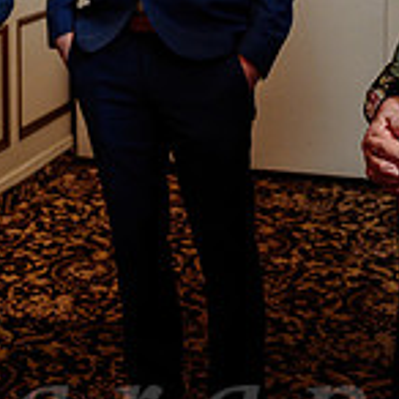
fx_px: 1382
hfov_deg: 16.1
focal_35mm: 106
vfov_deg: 16.0
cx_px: -8
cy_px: -33
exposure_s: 1/200
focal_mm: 26.5
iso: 500
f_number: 4.5
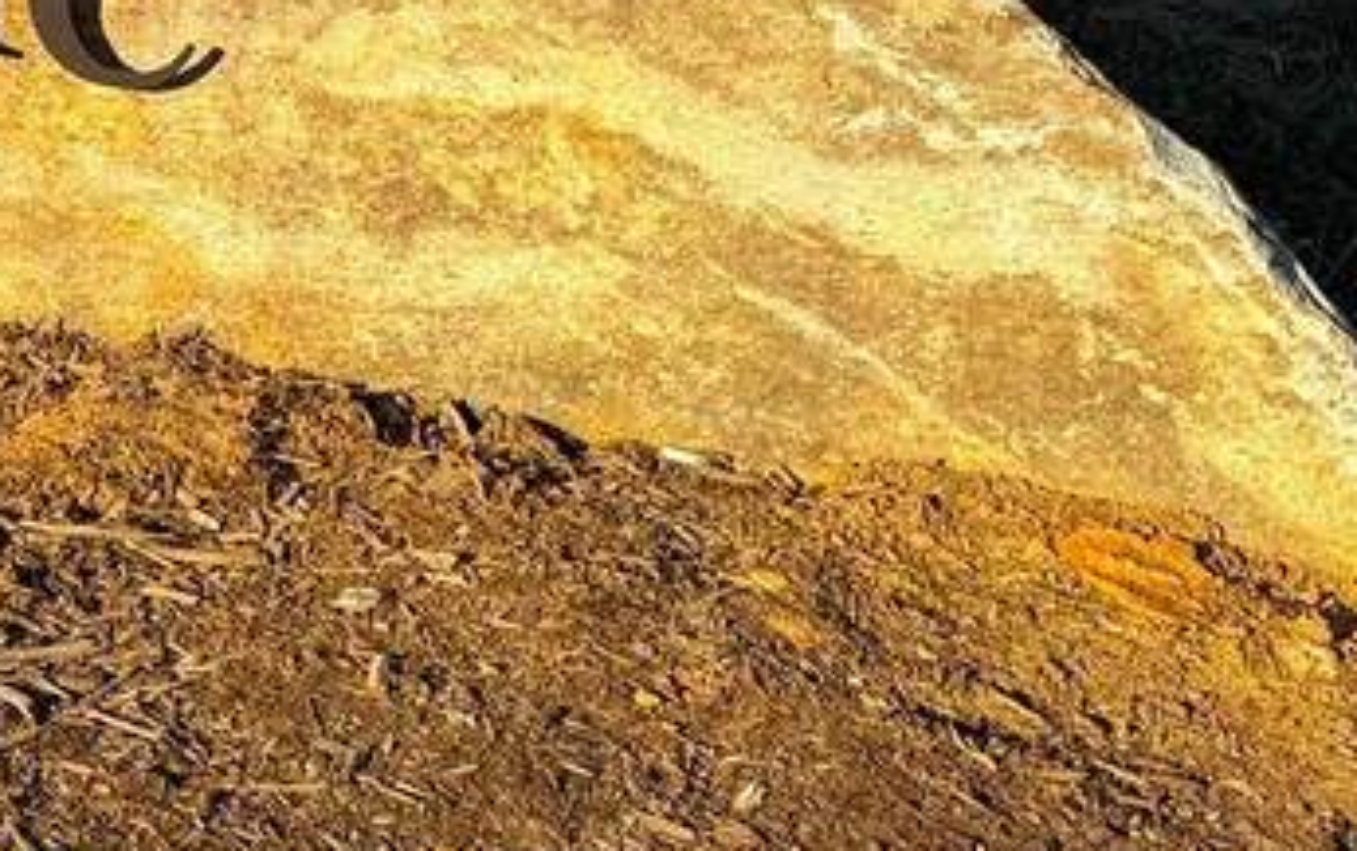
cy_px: -169
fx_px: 3480
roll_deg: -0.7
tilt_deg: -18.6
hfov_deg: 19.2
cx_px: -714
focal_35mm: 94
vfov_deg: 13.6
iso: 80
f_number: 1.78
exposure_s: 1/4167
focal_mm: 6.76
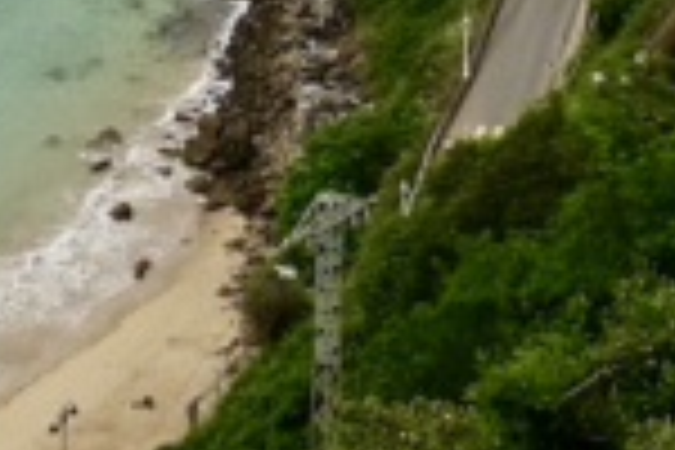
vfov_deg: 5.8
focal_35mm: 213
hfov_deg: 9.6
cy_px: -1064
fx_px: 3993
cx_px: 666
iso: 125
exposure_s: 1/250
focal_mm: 11.45
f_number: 5.6
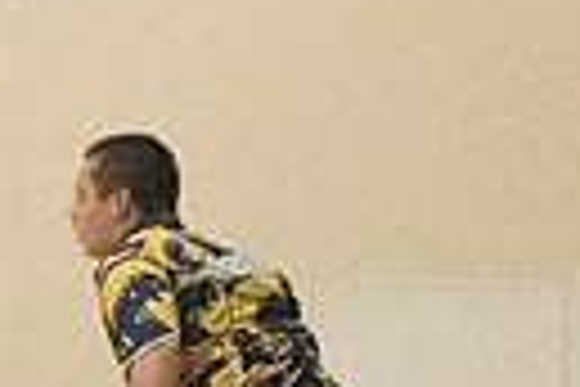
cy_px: 374
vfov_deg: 2.6
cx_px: -495
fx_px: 8506
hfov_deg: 3.9
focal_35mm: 528
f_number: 4.5
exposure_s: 1/1250
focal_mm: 78
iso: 10000
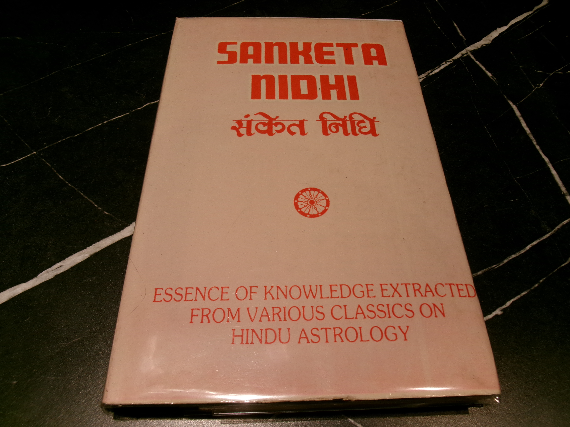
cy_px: 214
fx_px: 461
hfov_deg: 63.4
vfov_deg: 49.7
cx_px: 285
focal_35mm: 28
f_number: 3.9
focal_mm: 5.1
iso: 100
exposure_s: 1/42
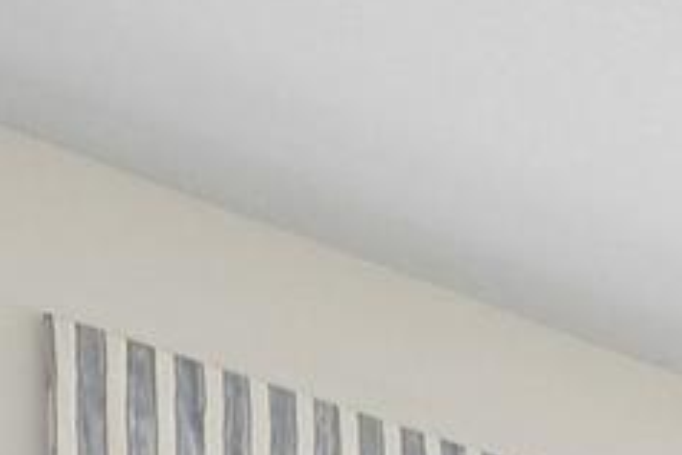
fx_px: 2178
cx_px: 1882
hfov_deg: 12.0
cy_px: 1425
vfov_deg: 9.2
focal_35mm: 115
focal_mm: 17
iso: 400
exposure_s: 1/25
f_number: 9
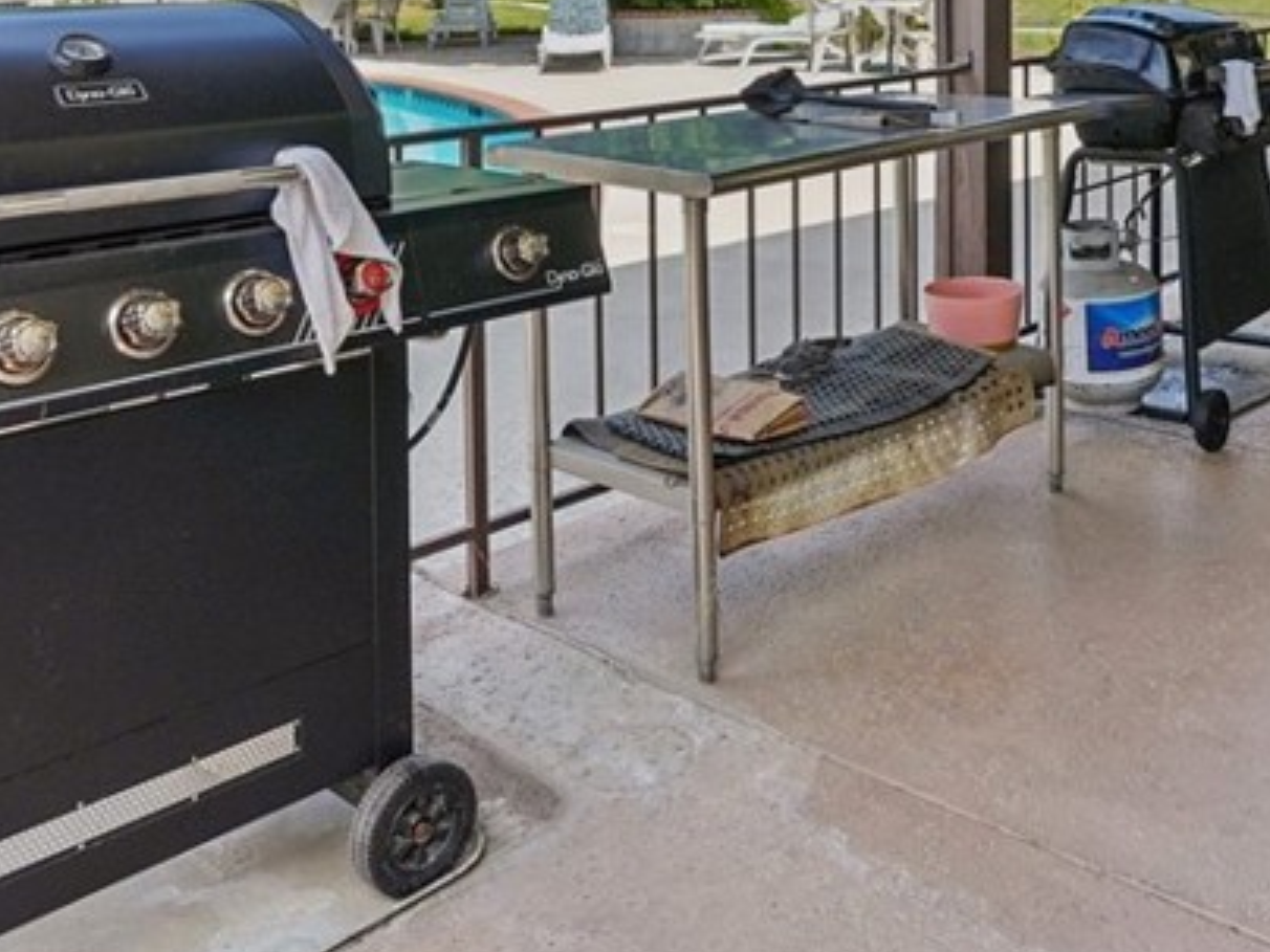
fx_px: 1431
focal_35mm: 39
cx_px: 874
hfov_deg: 46.9
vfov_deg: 33.5
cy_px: -16
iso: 400
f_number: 8
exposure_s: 1/200
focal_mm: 16
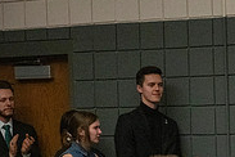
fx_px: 1449
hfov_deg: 9.0
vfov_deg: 6.2
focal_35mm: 222
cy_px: 169
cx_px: 353
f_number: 4
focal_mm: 70
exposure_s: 1/500
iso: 10000
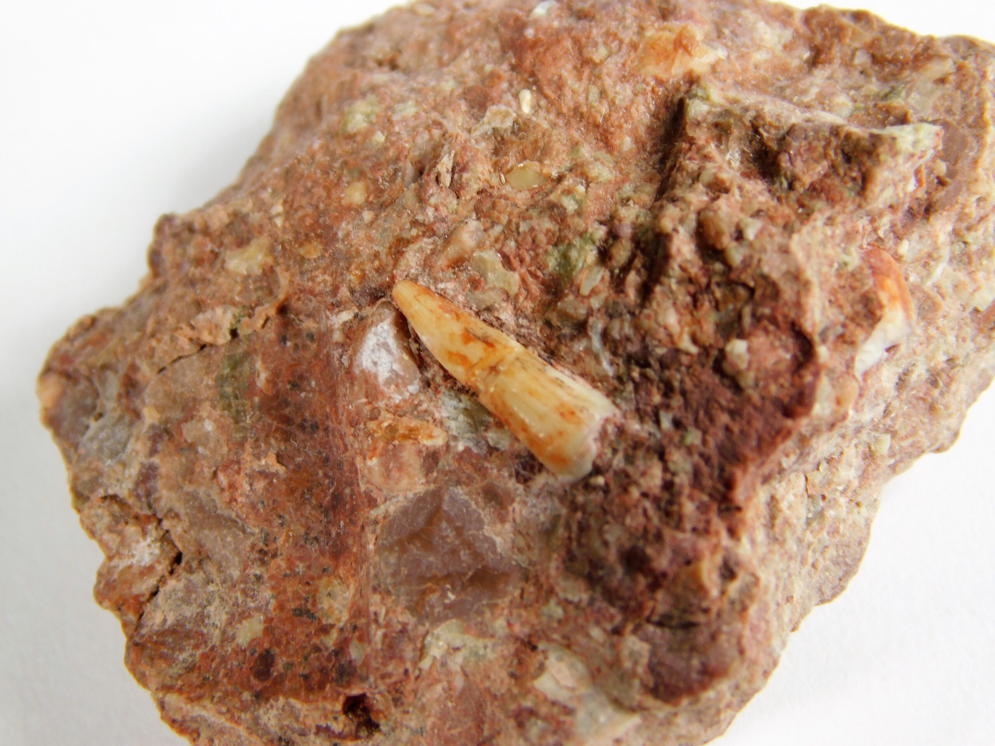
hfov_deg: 8.5
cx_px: 498
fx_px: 6669
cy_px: 373
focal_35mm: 232
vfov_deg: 6.4
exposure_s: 1/50
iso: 125
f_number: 5.6
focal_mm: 41.3
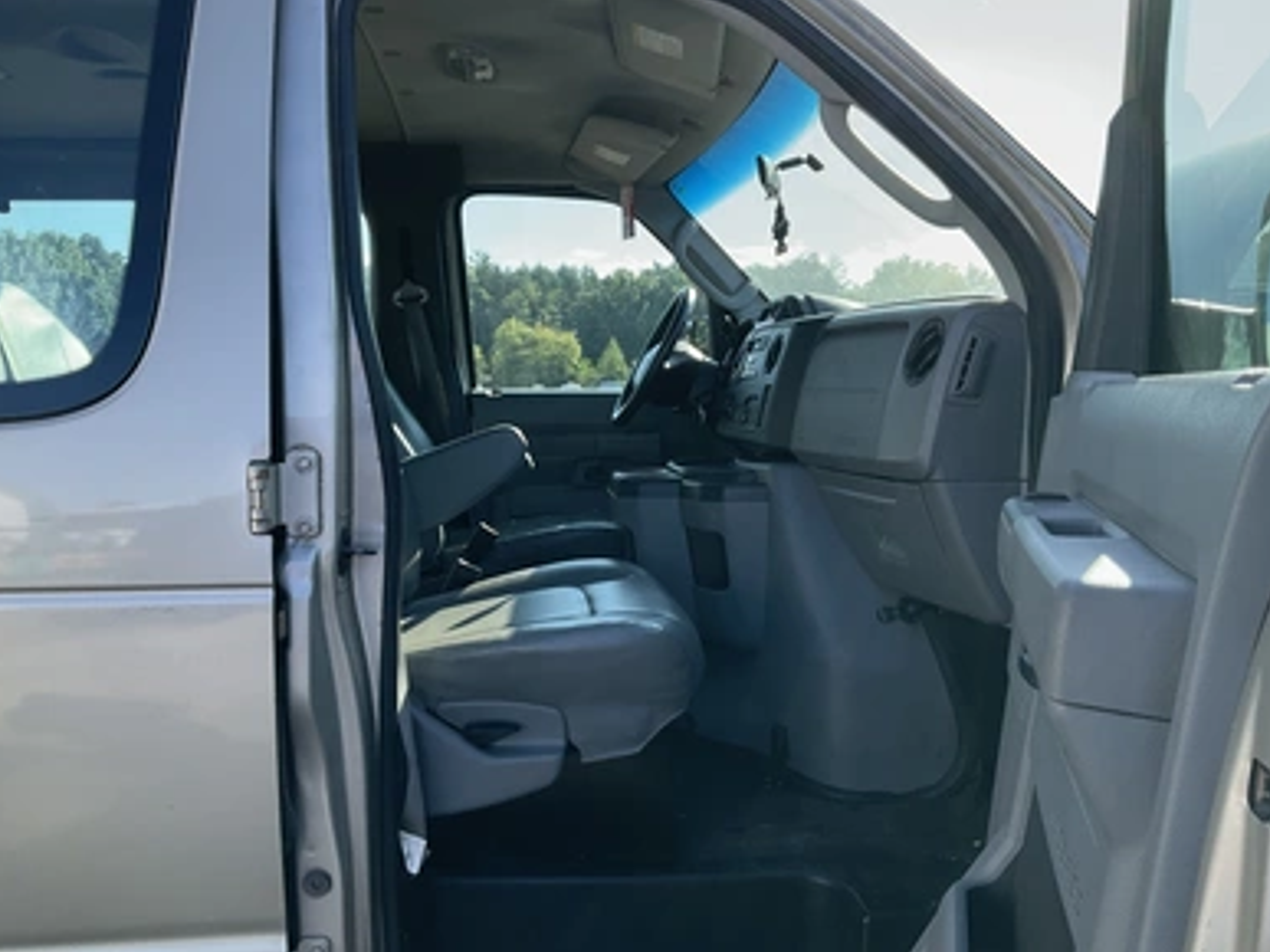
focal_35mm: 30
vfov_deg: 46.8
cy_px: 463
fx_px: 1100
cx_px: 620
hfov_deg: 60.0
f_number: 1.8
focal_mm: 3
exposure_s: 1/457
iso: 25
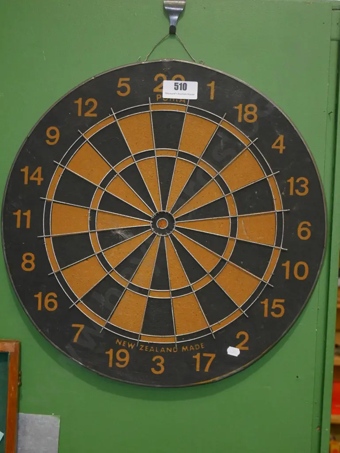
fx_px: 680
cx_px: 170
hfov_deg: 28.1
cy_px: 226
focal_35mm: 52
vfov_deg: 36.8
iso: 3200
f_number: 5.3
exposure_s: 1/60
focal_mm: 26
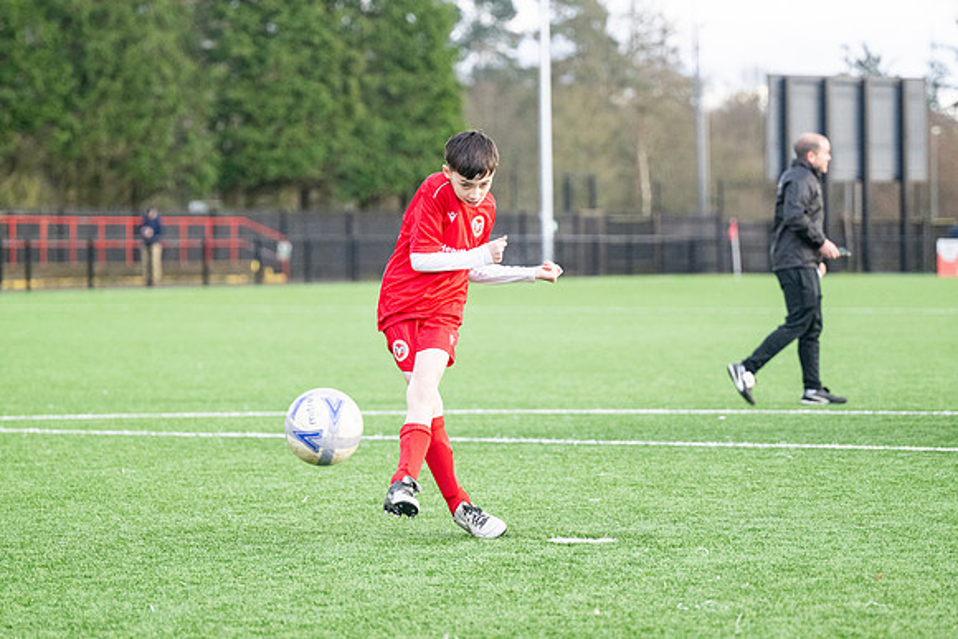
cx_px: 479
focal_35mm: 140
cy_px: 320
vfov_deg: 9.8
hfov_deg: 14.7
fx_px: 3726
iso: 2000
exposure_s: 1/1600
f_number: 4
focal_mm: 140
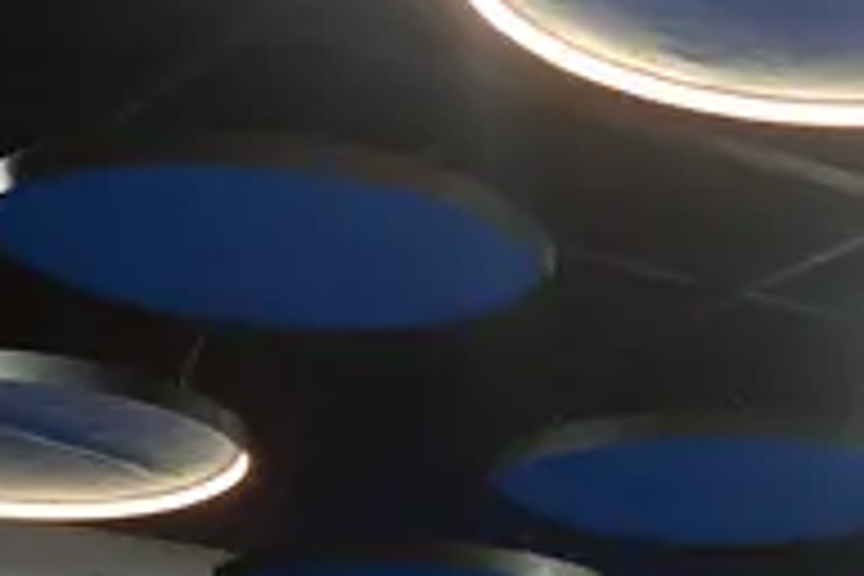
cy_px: 441
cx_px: 1269
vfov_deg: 9.4
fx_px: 3504
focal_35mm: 146
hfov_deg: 13.3
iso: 1600
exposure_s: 1/400
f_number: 2.5
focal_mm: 35
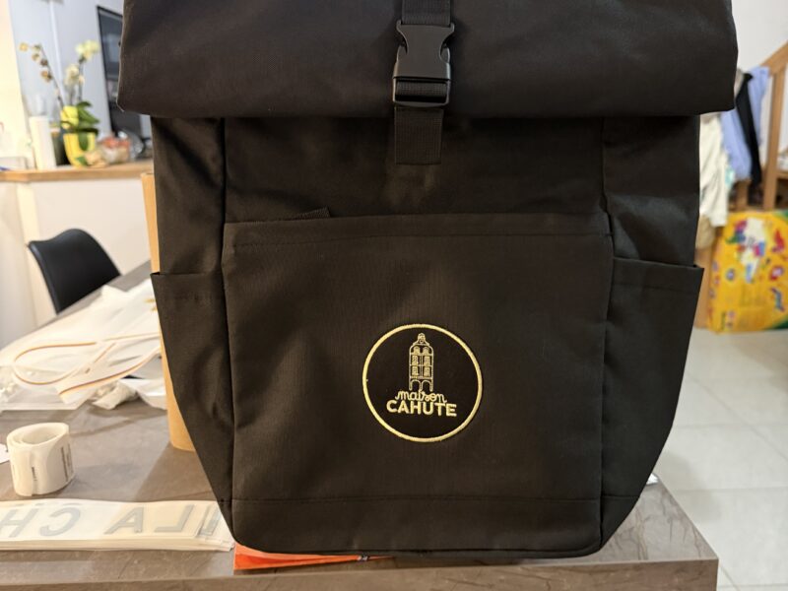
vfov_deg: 56.8
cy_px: 296
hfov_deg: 71.6
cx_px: 394
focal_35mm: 24
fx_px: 546
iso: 800
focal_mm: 6.76
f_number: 1.78
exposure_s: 1/33
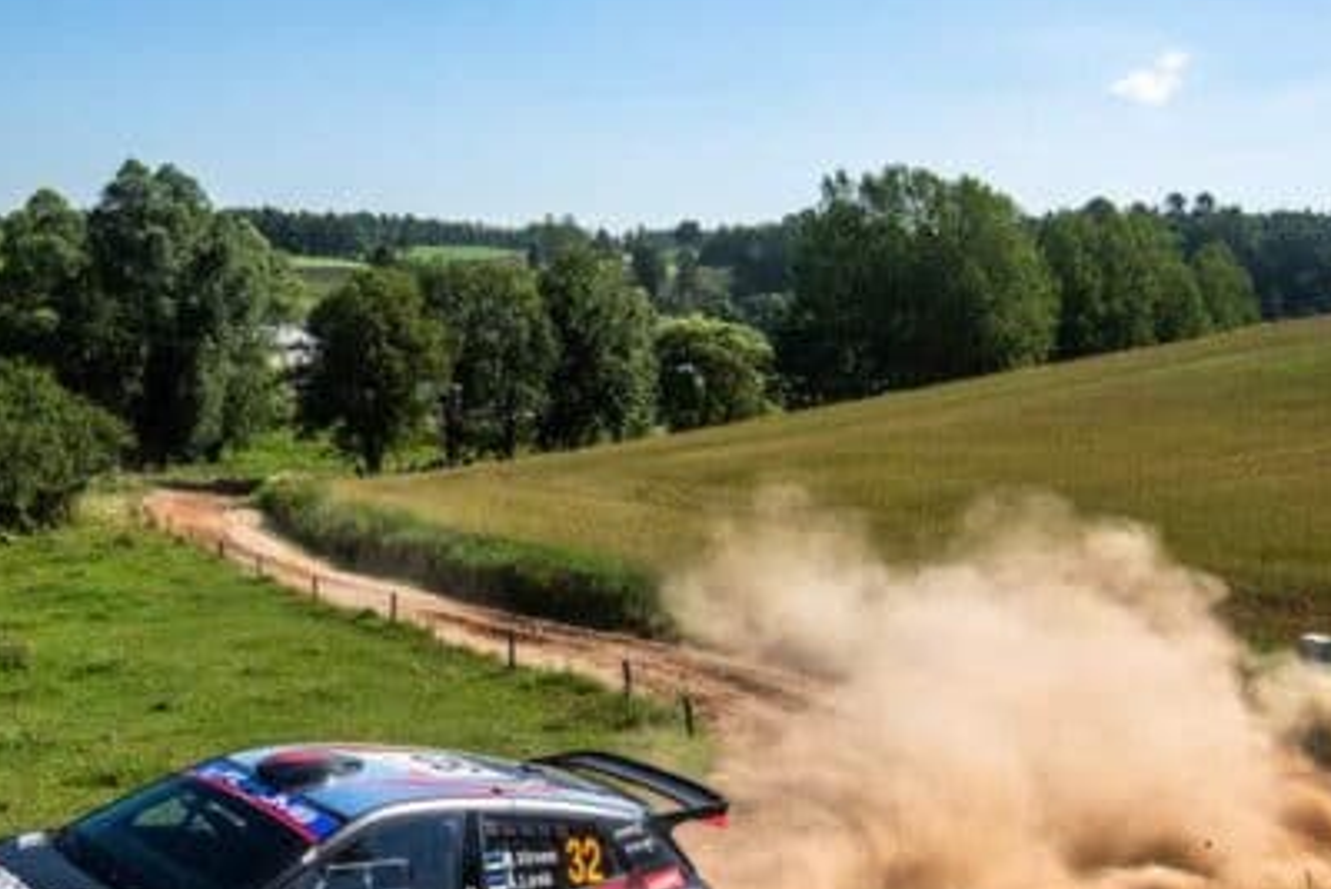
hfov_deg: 43.2
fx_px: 1627
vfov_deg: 30.4
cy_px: 560
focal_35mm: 44
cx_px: 352
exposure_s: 1/3200
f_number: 4
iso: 200
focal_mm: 19
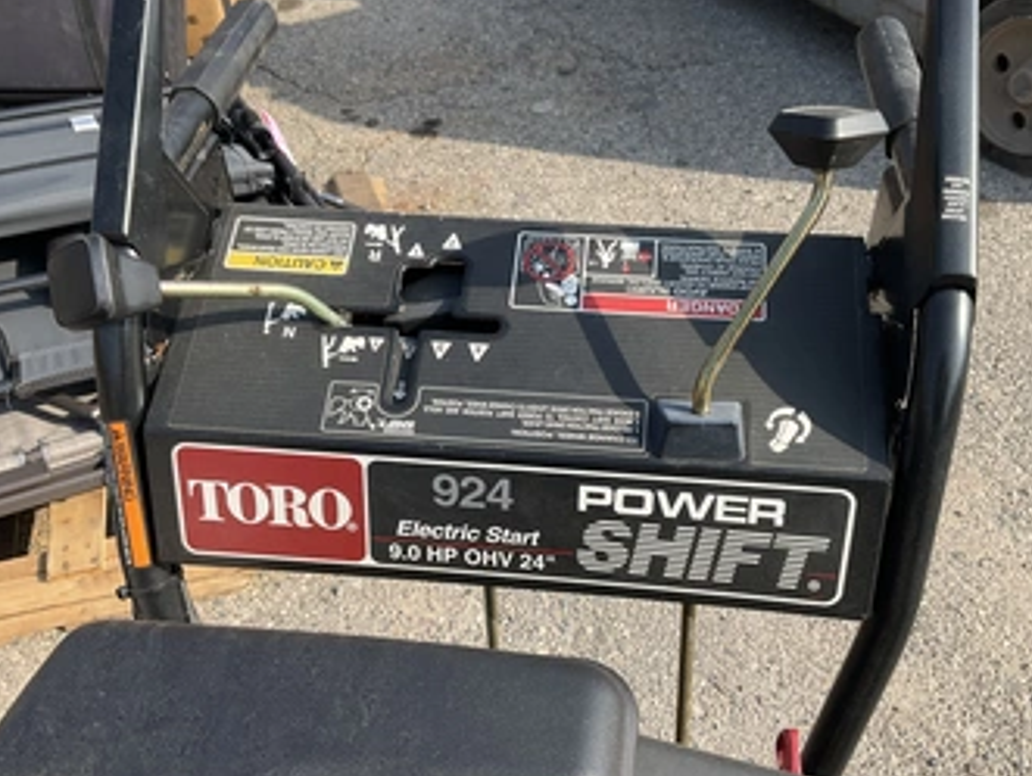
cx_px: 543
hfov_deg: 52.6
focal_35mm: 35
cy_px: 436
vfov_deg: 40.7
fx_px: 1045
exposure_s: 1/869
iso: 25
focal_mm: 3
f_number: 1.8
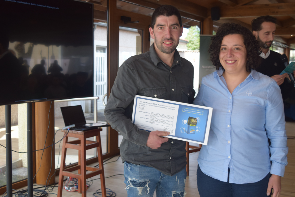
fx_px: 369
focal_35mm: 45
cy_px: 98
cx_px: 148
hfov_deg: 43.6
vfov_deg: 29.9
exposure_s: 1/160
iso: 400
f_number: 6.3
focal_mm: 30
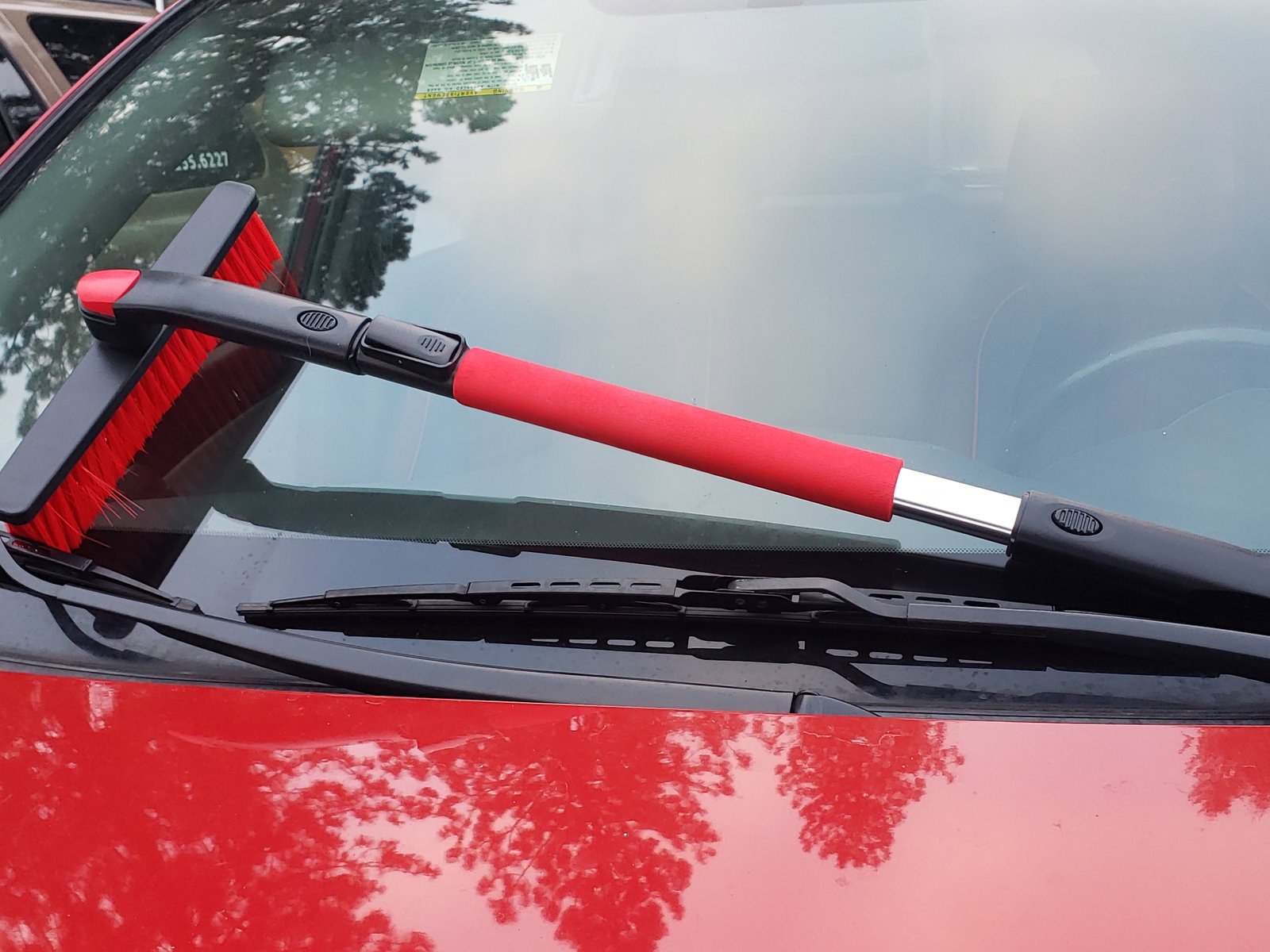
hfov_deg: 67.3
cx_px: 635
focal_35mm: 26
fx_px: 954
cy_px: 476
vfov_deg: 53.1
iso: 125
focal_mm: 4.3
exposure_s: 1/60
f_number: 2.4
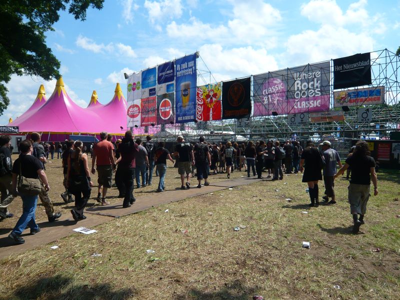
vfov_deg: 49.7
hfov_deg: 63.4
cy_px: 150
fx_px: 324
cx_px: 200
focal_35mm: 28
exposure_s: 1/200
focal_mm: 4.6
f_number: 8
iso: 100
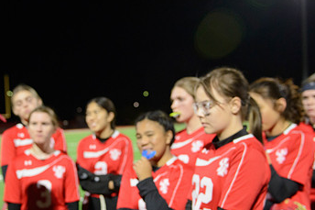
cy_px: 152
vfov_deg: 24.8
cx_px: 105
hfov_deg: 36.5
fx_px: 472
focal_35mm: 54
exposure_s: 1/320
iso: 3200
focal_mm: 32
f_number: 2.8
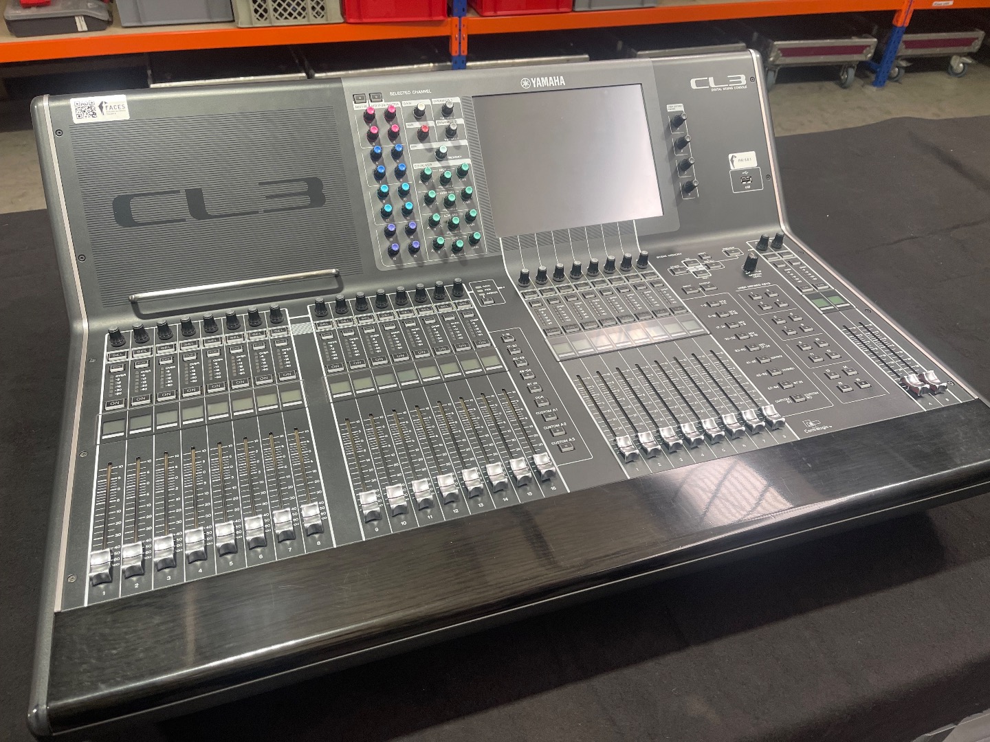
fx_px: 744
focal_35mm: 26
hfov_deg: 67.3
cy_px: 371
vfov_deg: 53.1
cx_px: 495
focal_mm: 5.1
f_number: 1.6
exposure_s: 1/100
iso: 125
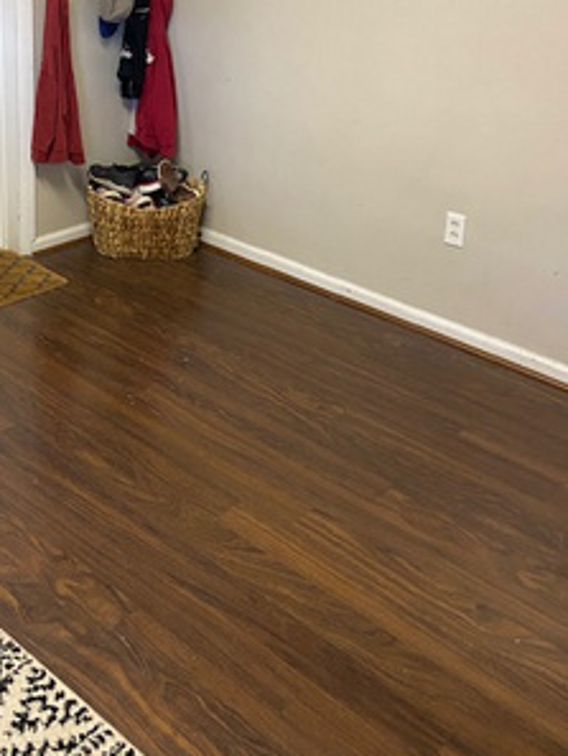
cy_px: 163
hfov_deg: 34.0
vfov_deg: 42.9
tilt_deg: -15.5
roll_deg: -2.1
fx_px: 918
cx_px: 183
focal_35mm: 42
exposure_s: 1/60
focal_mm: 4.25
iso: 200
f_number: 1.8
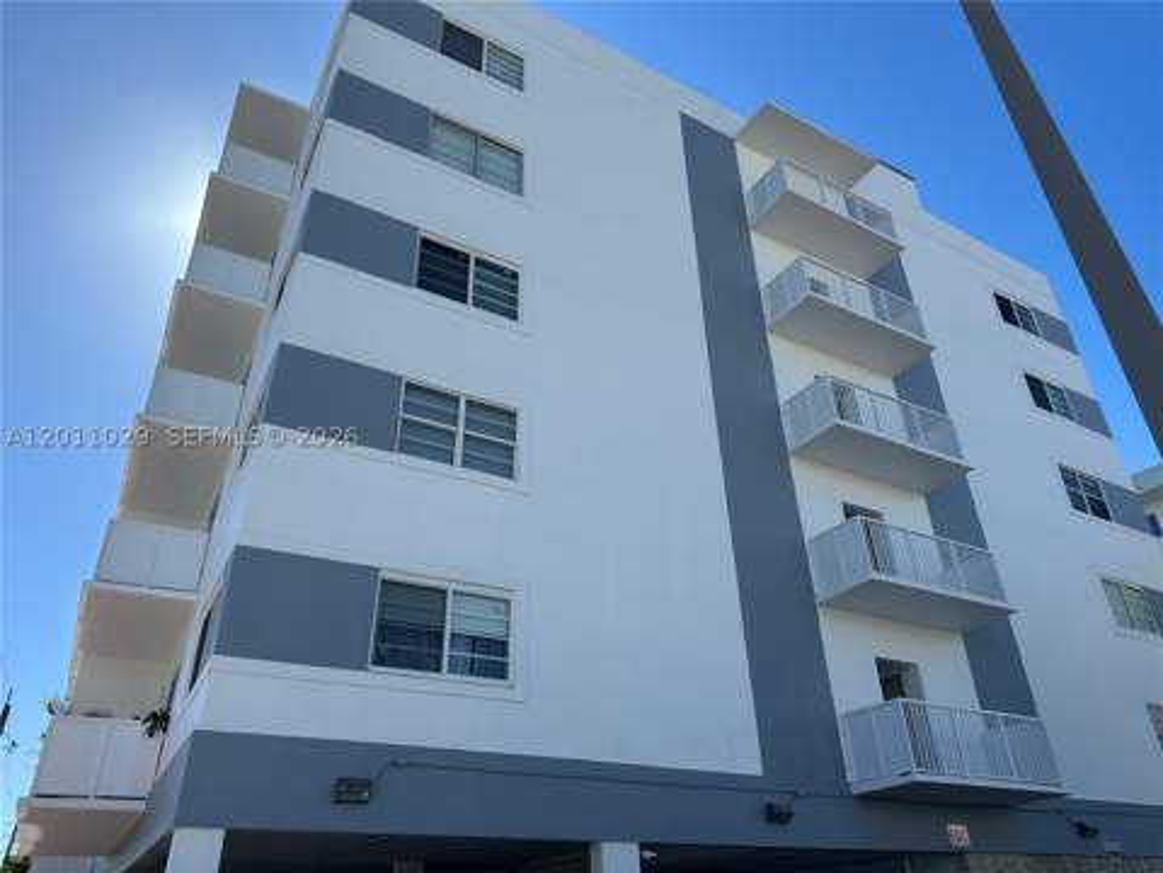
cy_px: 436
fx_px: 806
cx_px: 582
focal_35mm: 24
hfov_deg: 71.6
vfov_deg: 56.8
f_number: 1.78
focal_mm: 6.86
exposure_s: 1/4184
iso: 80
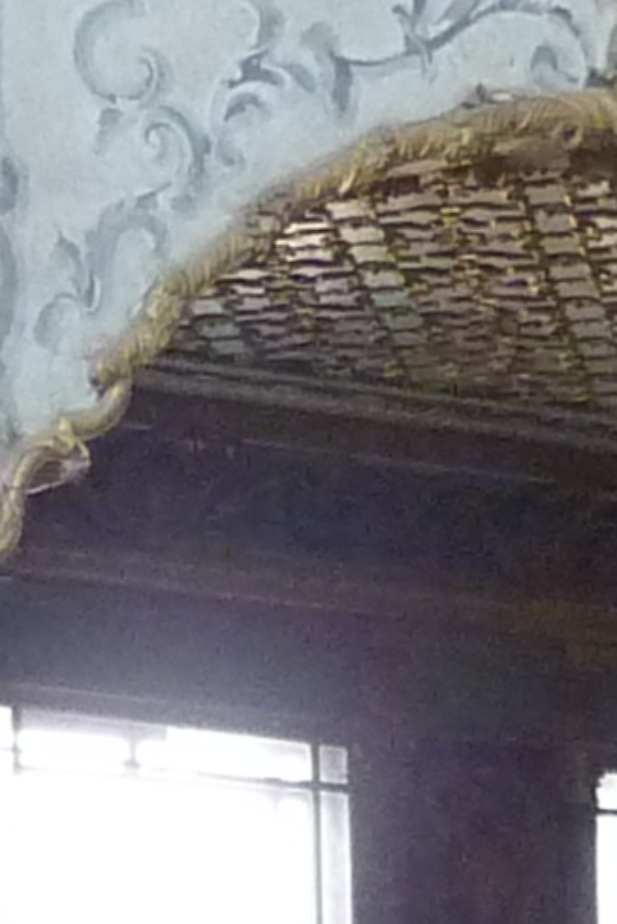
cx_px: -320
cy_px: 1442
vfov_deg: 10.3
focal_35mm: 193
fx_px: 4954
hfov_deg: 7.0
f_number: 3.3
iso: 400
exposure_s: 1/30
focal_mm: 4.1
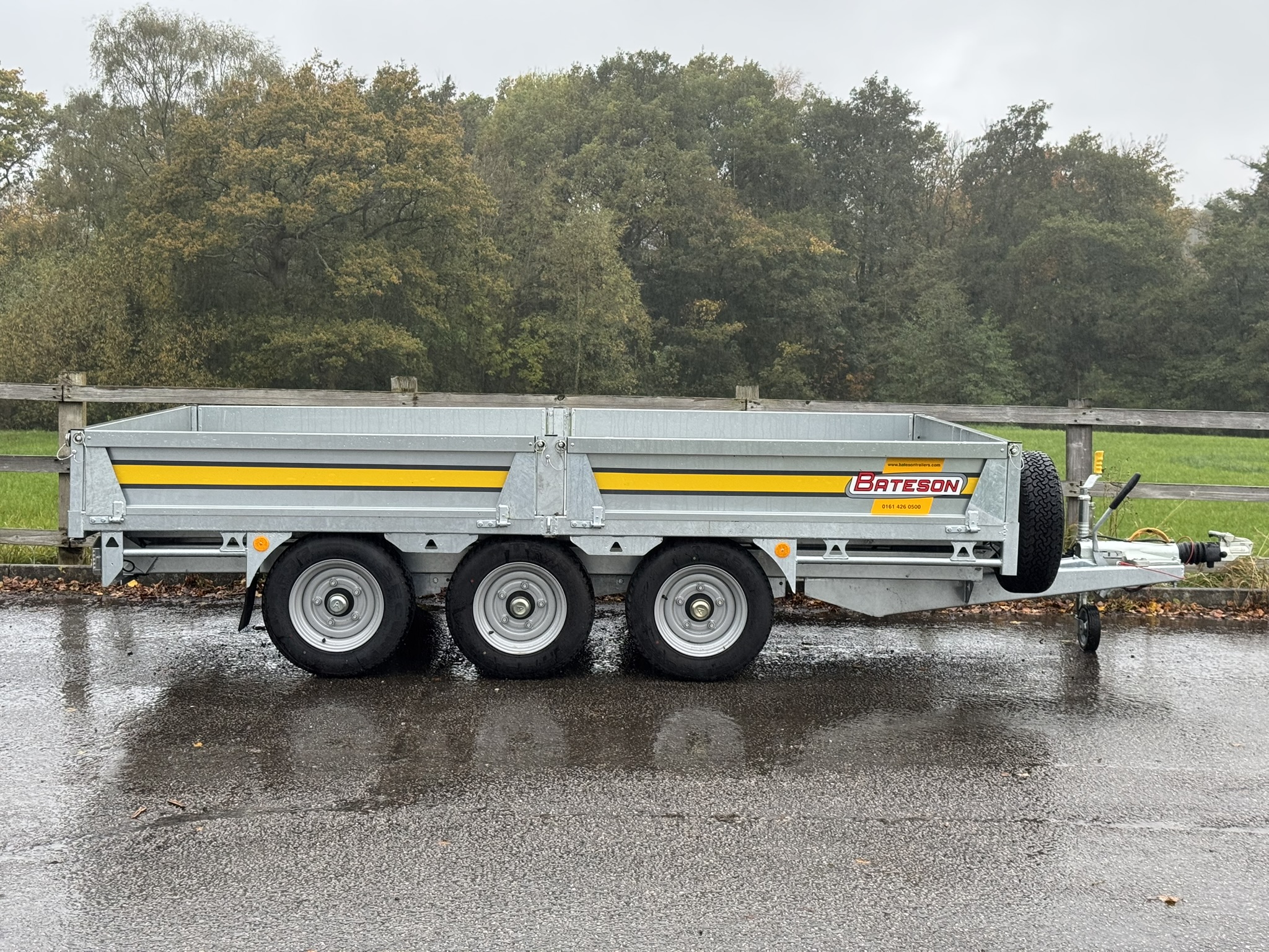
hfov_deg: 39.7
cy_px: 476
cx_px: 634
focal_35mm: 48
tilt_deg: -6.2
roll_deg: +0.4
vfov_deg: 30.3
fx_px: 1760
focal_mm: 6.76
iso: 125
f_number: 1.78
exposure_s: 1/60
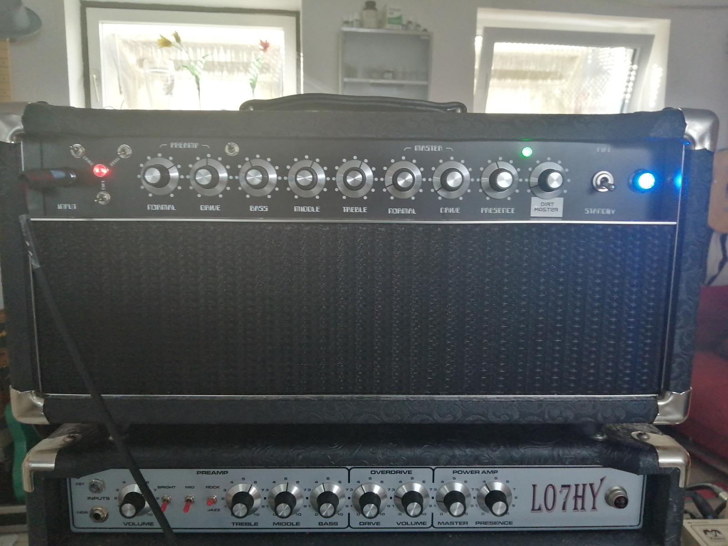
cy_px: 273
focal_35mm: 26
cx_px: 364
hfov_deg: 67.3
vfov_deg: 53.1
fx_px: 547
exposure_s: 1/33.3
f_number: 1.8
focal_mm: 3.46
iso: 200
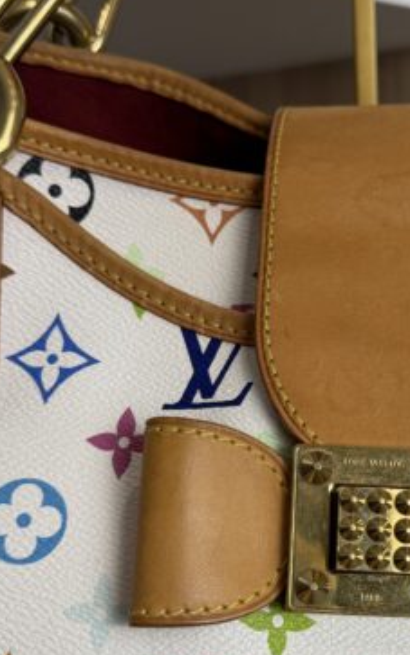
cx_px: 332
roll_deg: +0.2
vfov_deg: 36.0
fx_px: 1001
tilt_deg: -11.4
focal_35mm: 56
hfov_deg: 22.8
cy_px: 417
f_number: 1.78
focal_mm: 6.76
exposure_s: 1/146
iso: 50
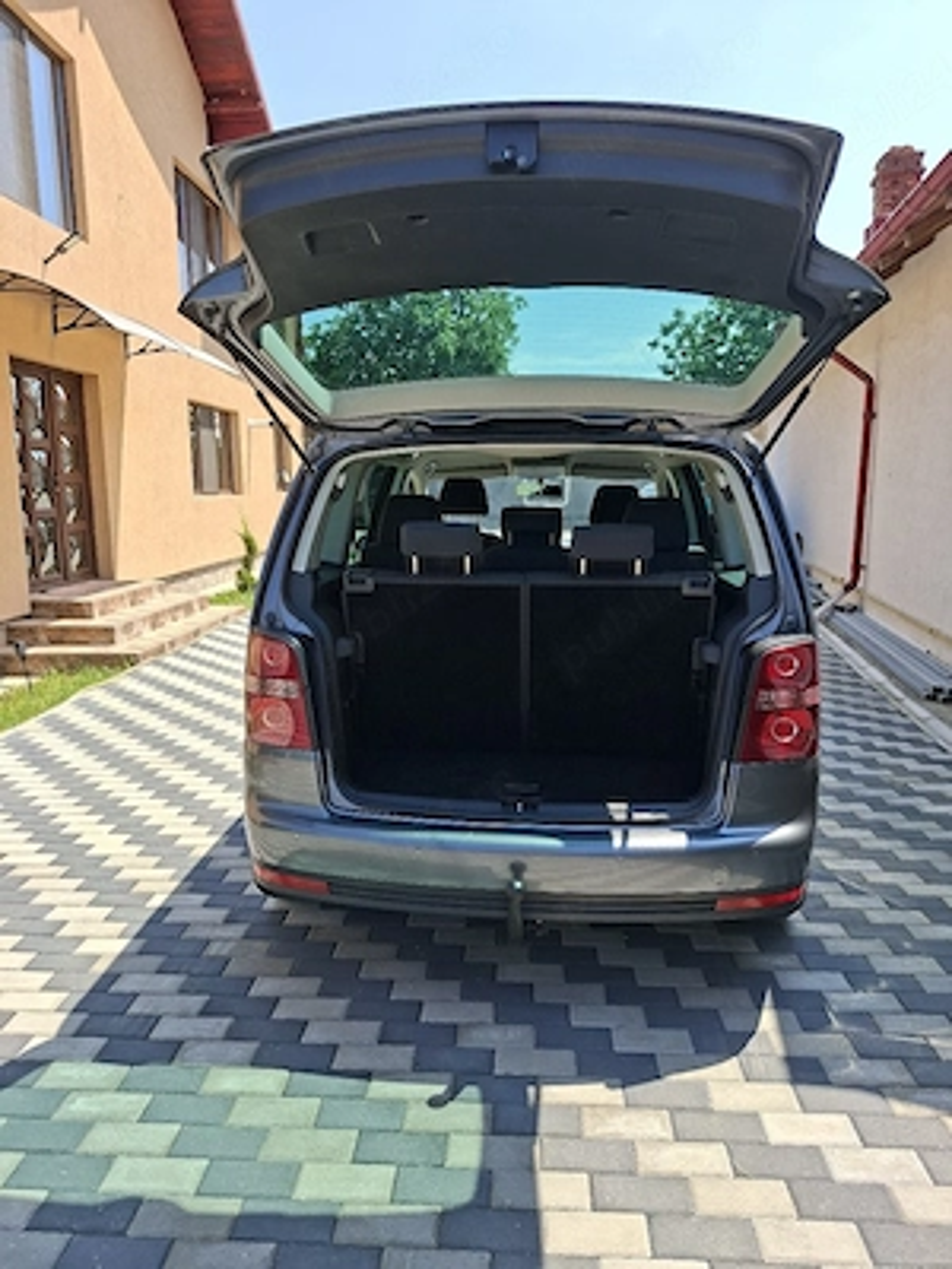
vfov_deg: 73.9
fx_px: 843
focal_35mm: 23
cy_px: 634
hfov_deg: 58.9
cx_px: 476
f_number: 1.8
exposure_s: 1/1429
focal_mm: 5.54
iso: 50
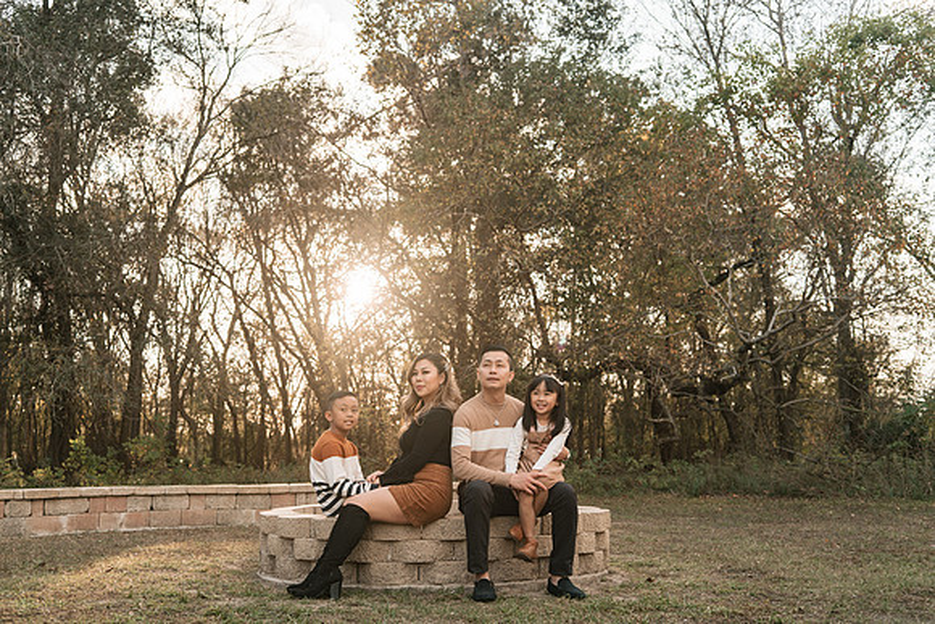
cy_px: 312
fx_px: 935
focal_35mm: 36
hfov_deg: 53.1
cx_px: 468
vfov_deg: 36.9
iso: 125
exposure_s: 1/500
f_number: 4
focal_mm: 35
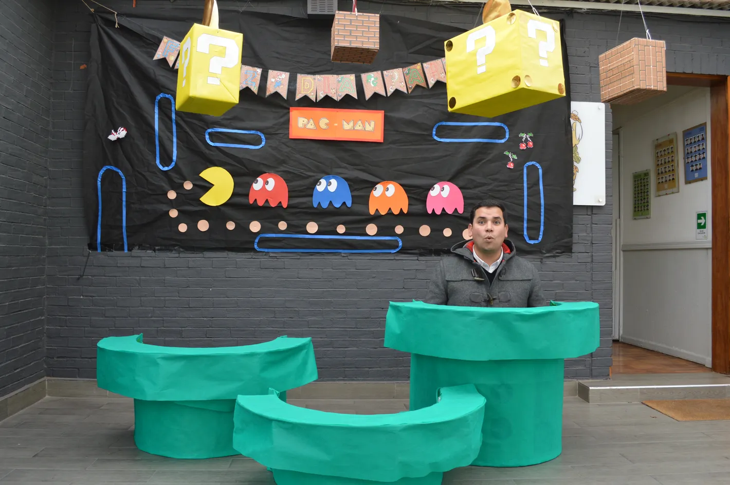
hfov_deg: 62.0
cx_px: 365
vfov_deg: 43.5
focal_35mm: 30
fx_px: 608
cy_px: 242
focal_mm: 20
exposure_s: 1/100
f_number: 5
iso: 400
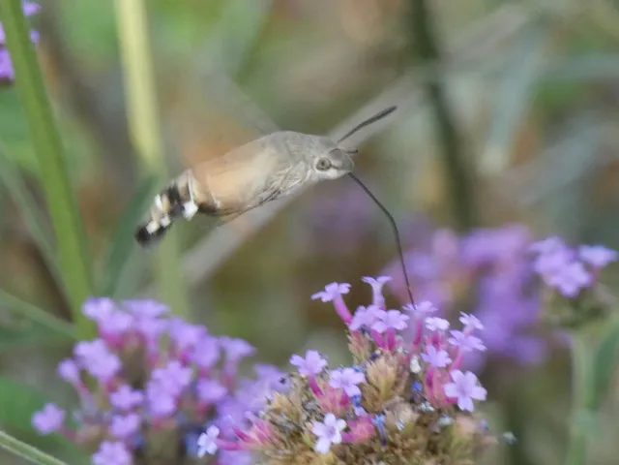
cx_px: 310
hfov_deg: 4.8
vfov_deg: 3.6
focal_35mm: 413
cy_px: 232
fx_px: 7385
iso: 500
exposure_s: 1/80
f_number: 5.6
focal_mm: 74
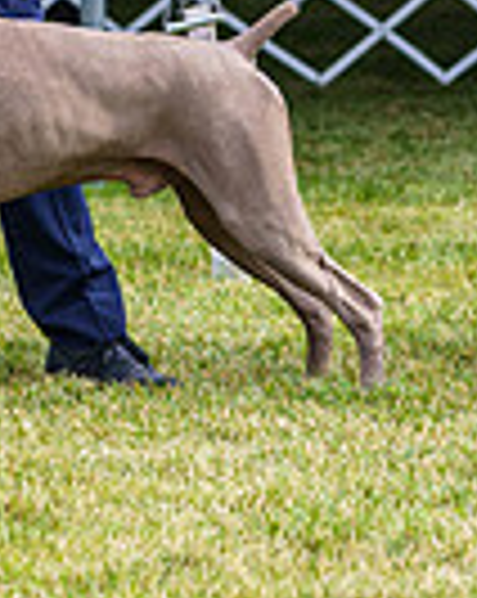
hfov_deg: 3.6
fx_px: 7552
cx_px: -108
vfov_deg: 4.5
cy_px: -223
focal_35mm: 427
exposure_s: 1/500
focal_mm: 104
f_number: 4
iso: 250
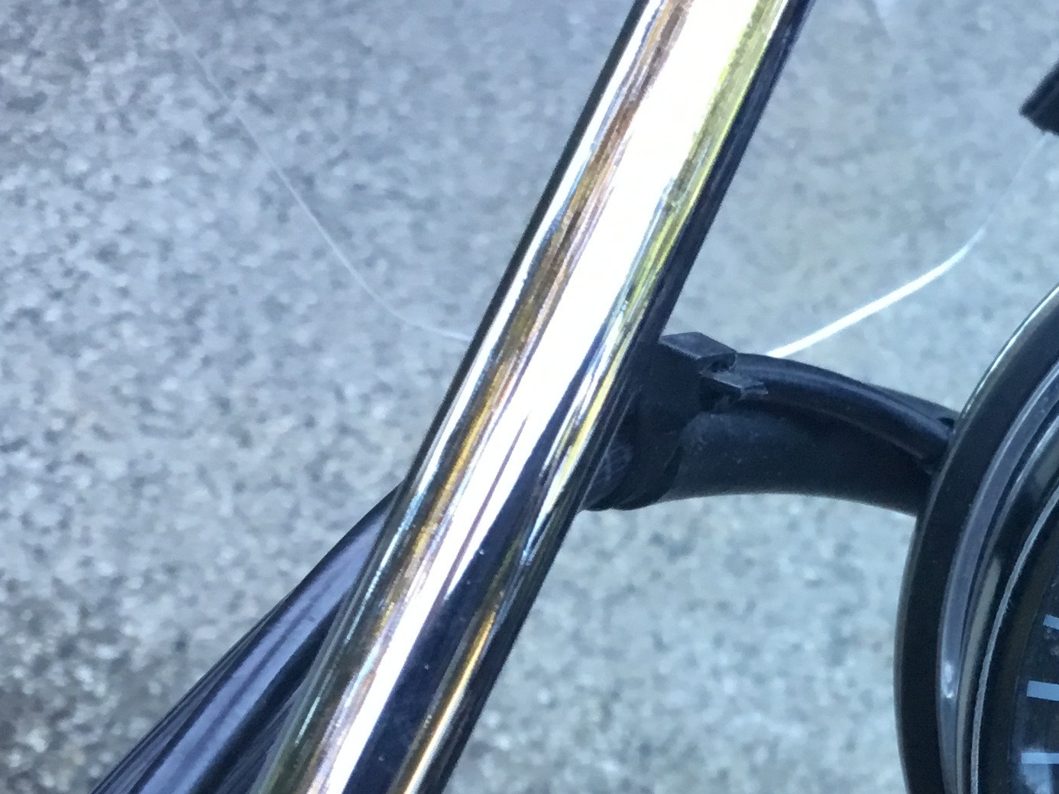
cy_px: 673
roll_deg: -18.1
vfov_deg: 19.9
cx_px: 1137
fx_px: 2234
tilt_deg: -35.8
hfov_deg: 25.0
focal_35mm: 73
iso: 50
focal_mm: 3.3
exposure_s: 1/30
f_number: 2.4
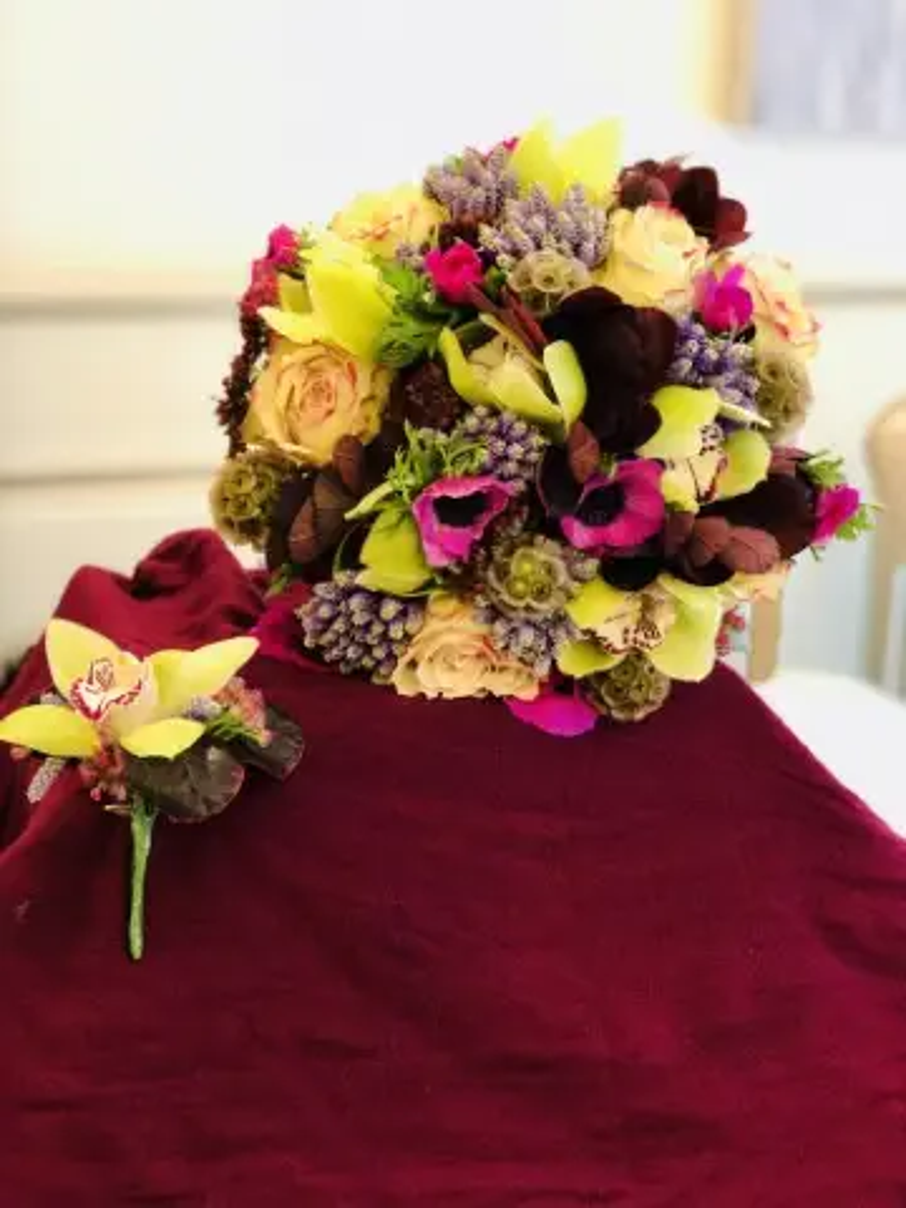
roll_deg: -1.1
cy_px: 604
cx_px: 453
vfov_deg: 36.8
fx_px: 1815
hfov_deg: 28.0
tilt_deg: -15.5
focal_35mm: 52
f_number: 2.4
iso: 160
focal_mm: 6
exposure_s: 1/8
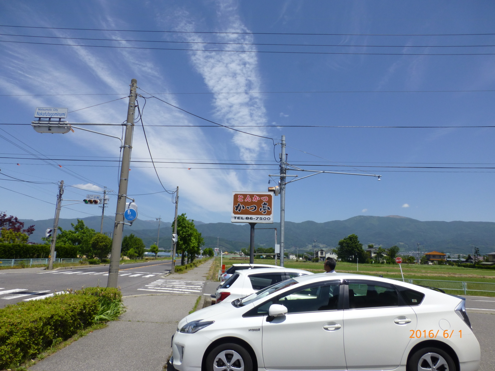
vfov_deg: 56.8
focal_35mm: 24
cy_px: 186
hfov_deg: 71.6
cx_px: 248
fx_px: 343
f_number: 4
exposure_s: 1/1300
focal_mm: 4.3
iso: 100
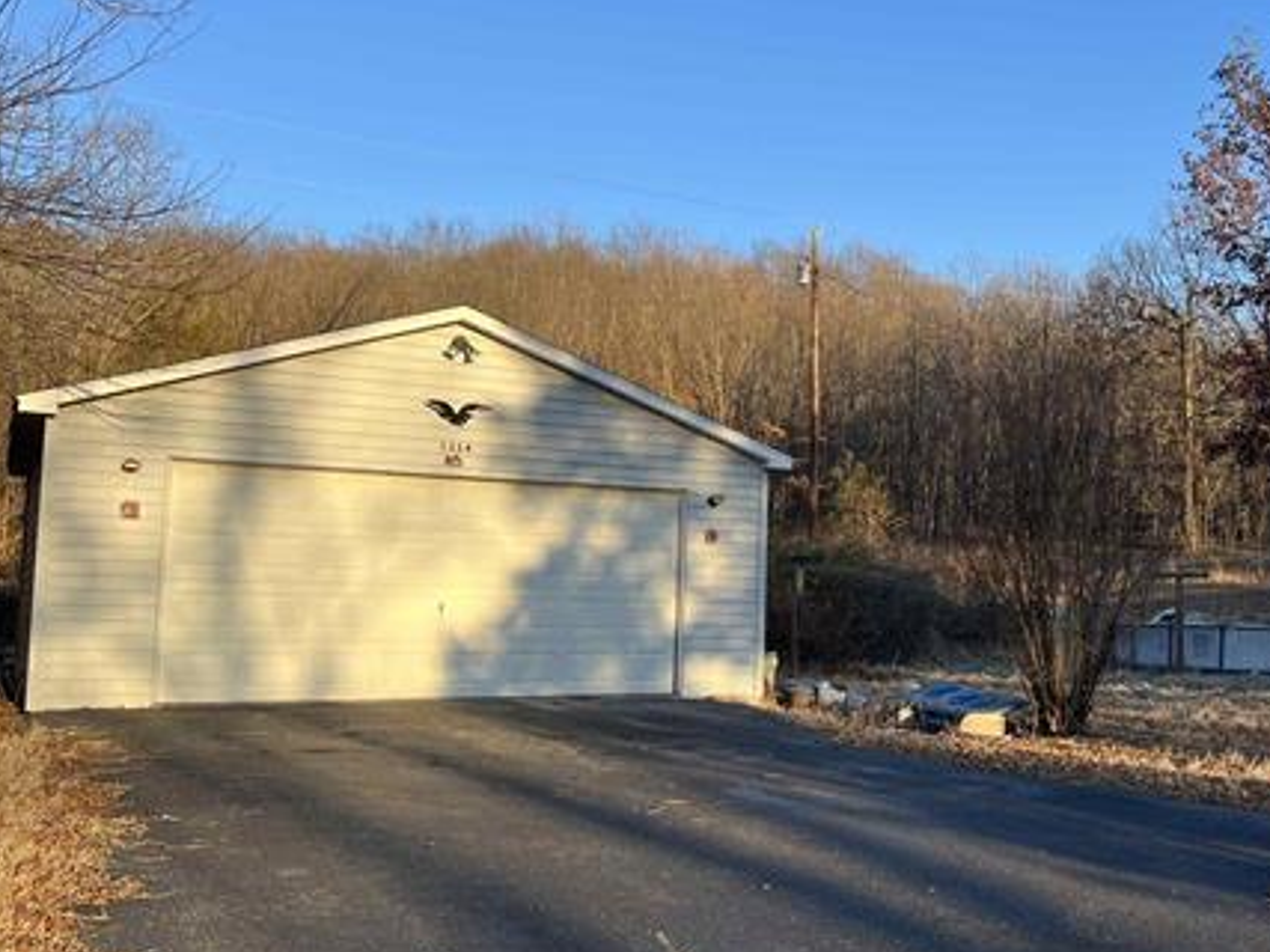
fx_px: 1430
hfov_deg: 47.2
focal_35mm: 39
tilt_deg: +4.5
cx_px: 839
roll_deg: -0.3
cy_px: 512
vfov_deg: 36.8
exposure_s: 1/1280
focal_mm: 5.7
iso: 50
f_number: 1.5
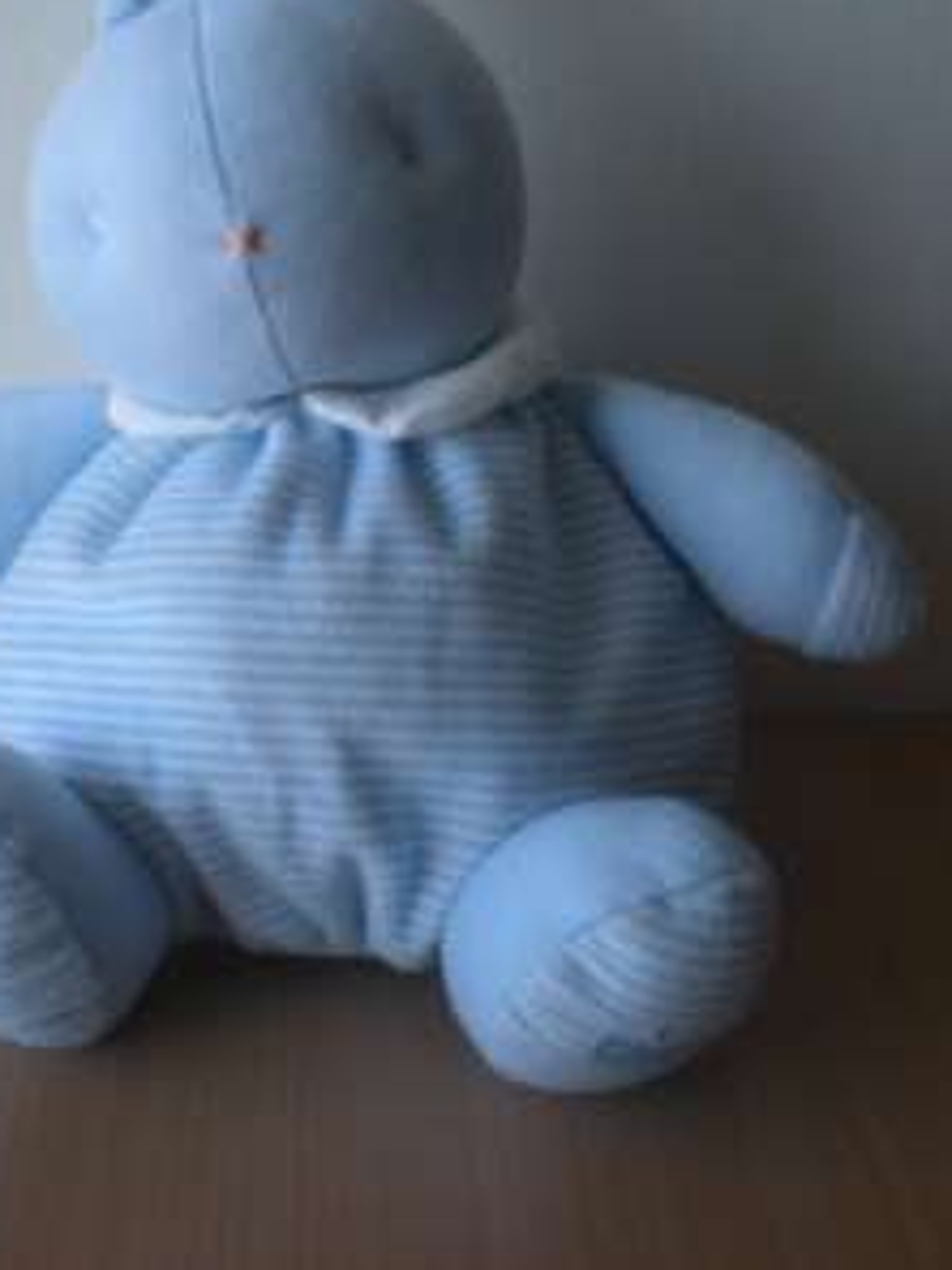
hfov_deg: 29.0
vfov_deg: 37.8
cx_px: 365
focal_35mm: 50
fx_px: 1833
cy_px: 442
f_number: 3.1
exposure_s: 1/59.6
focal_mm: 6.3
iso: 69
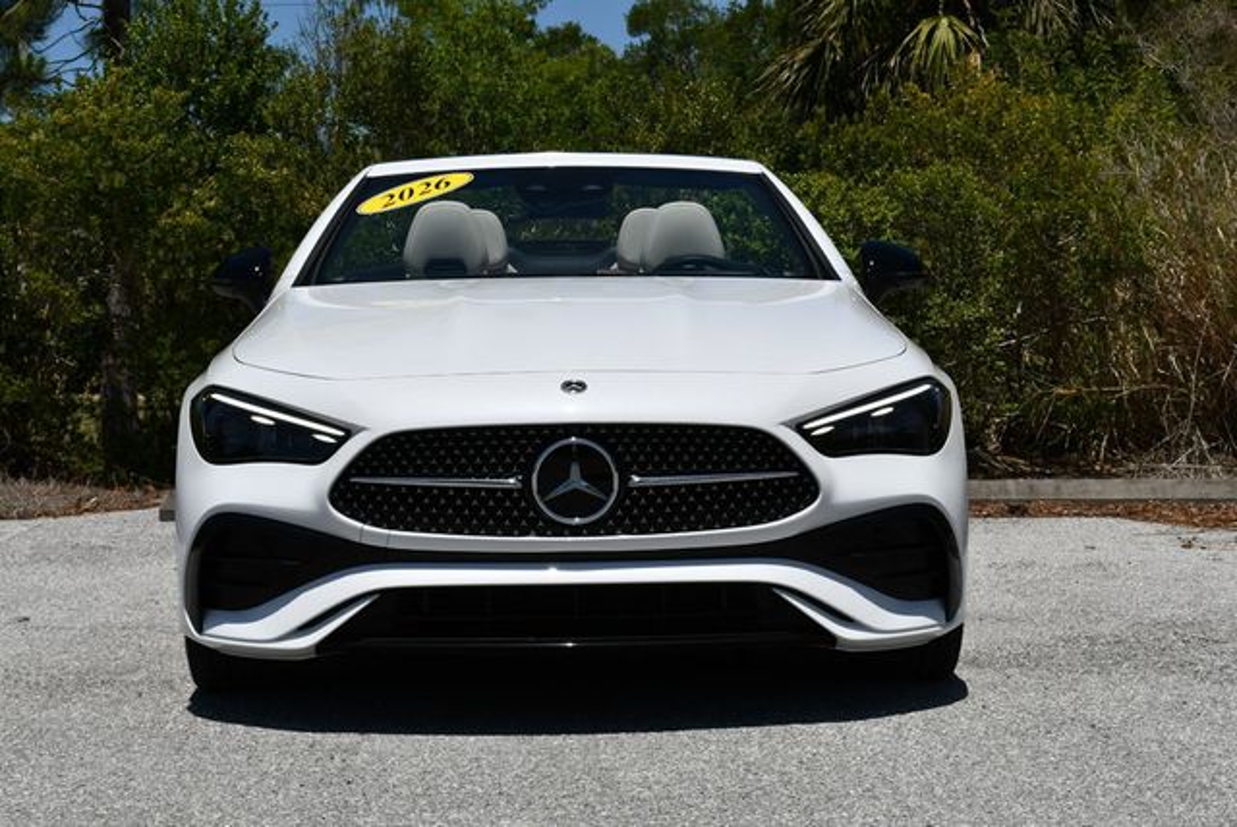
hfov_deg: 26.6
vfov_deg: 18.0
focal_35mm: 76
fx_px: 2614
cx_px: 618
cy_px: 414
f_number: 10
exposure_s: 1/400
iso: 100
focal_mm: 38
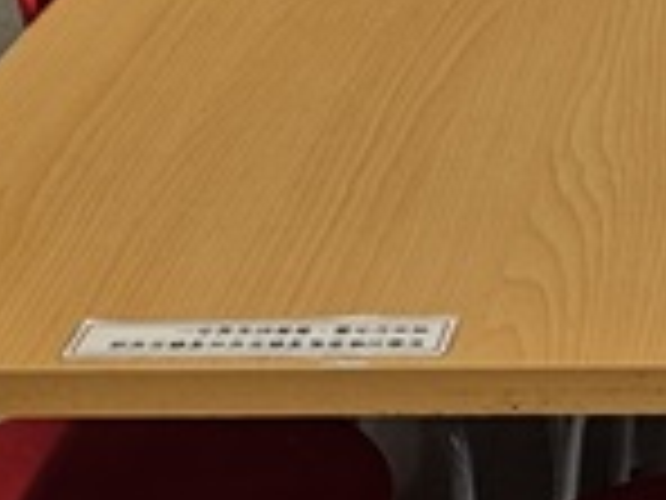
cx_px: 954
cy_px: -865
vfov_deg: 8.4
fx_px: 2982
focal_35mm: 155
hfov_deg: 12.2
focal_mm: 5.4
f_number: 1.8
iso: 100
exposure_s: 1/120
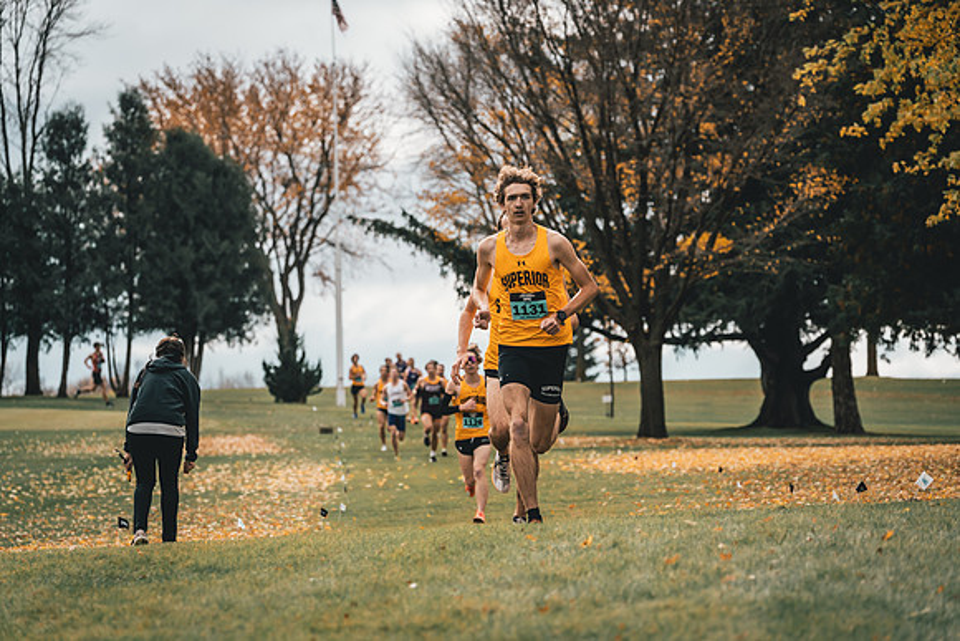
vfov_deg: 7.4
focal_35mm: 186
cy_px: 320
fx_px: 4960
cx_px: 480
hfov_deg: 11.1
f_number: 6.3
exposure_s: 1/1250
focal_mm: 182
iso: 400
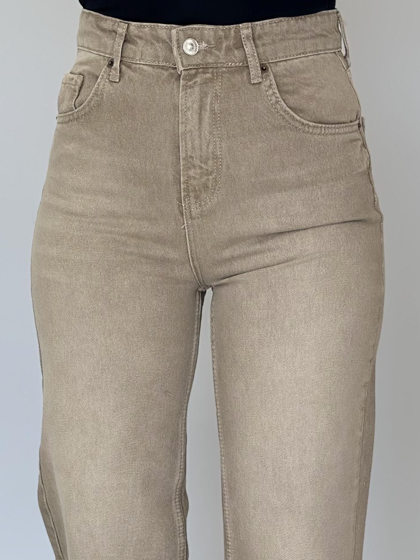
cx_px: 205
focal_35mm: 101
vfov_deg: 18.9
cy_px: 571
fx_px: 1634
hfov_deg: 14.6
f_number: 1.78
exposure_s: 1/221
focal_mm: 6.86
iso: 80
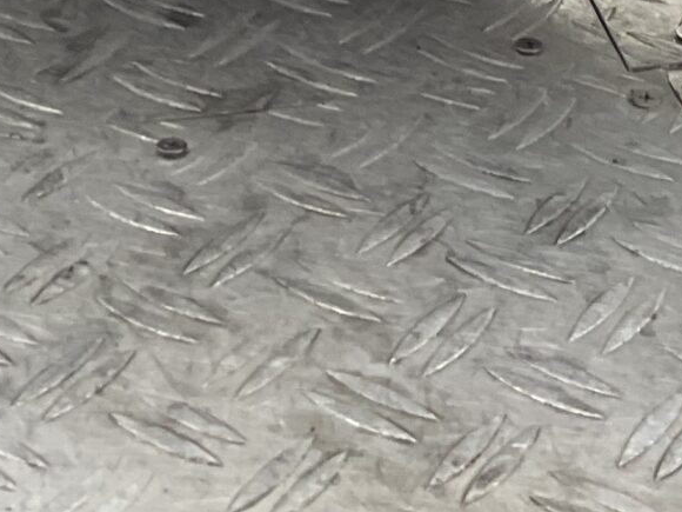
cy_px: -579
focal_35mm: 128
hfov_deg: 15.3
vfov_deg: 10.5
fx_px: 2522
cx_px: 567
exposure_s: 1/120
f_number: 1.8
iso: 40
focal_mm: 3
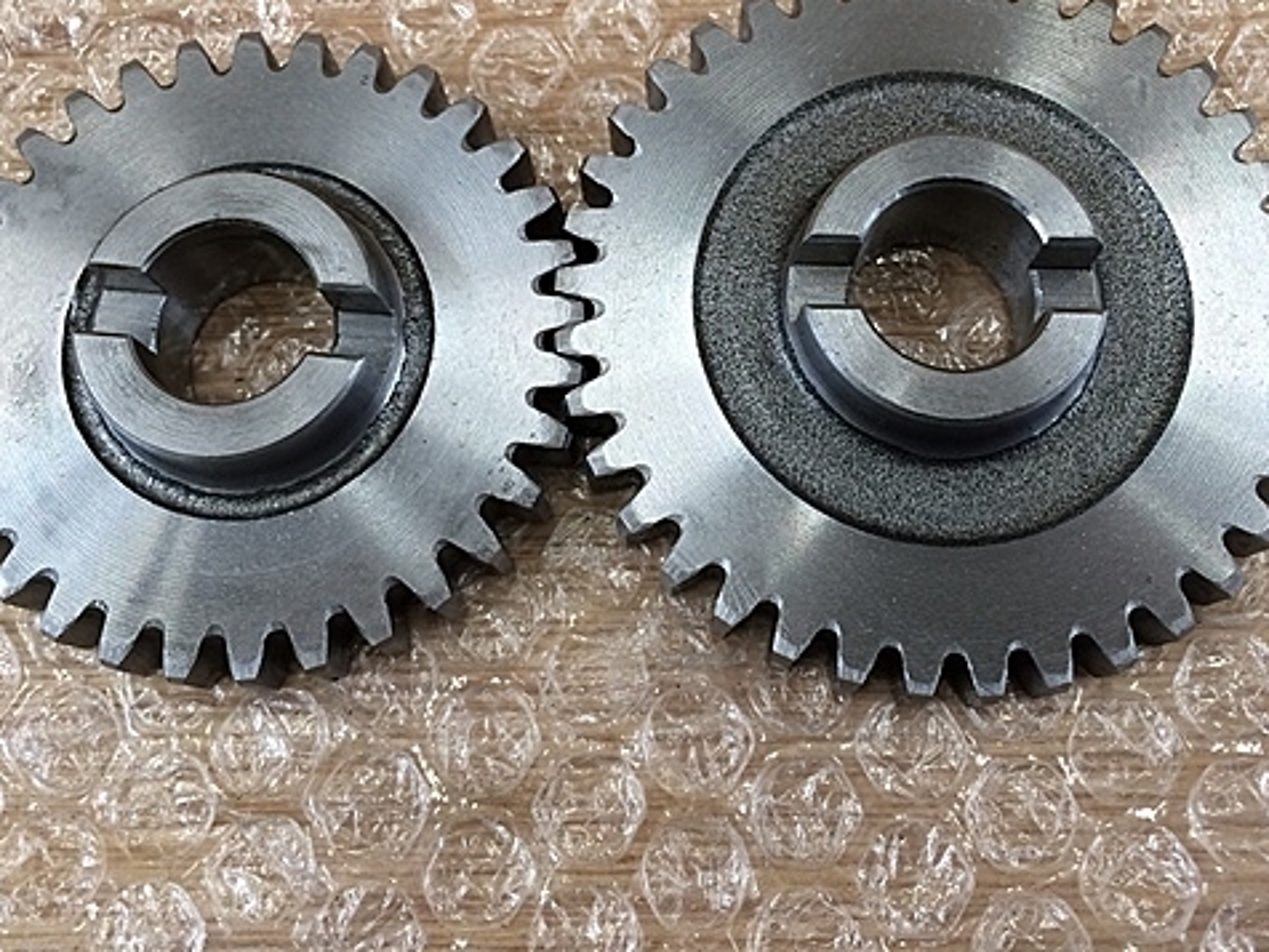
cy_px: 320
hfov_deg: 47.9
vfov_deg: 36.5
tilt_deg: -73.3
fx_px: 1430
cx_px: 653
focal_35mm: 39
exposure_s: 1/30
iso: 50
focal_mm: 4.15
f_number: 2.2
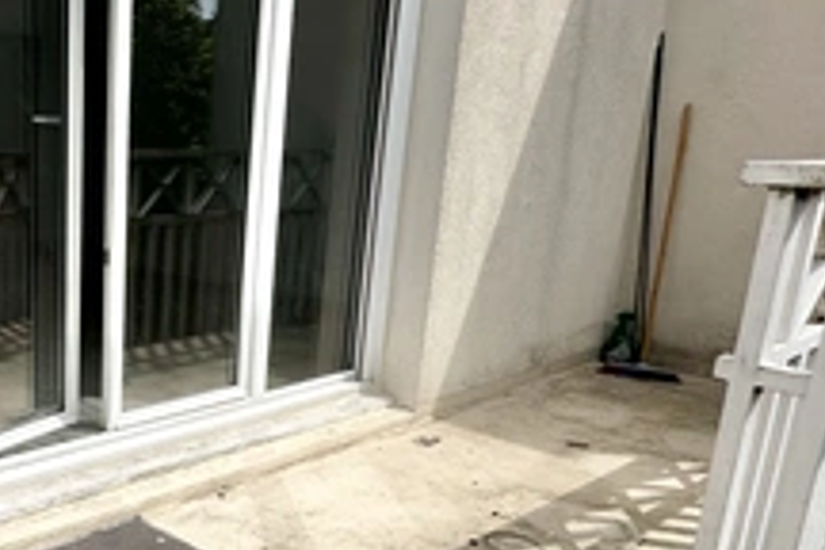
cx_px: 10
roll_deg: +0.2
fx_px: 825
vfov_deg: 36.6
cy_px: 348
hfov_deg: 45.3
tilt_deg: -13.2
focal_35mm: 36
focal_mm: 2.22
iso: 50
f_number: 2.2
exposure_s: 1/3509
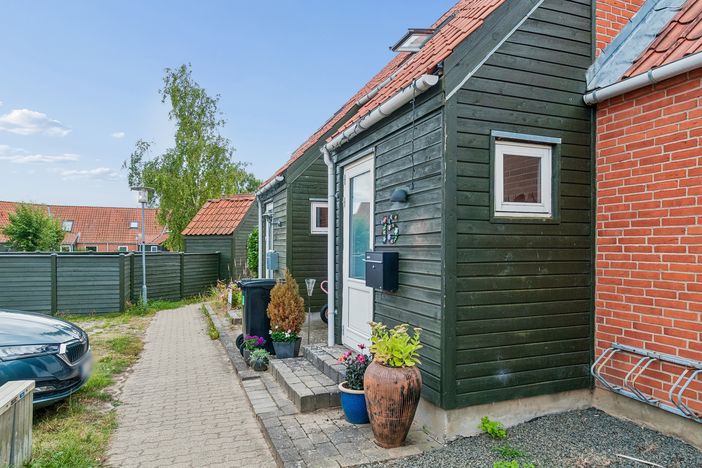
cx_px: 351
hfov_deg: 81.2
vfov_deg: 59.5
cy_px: 234
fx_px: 409
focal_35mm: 21
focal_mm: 14
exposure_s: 1/250
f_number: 10
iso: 400
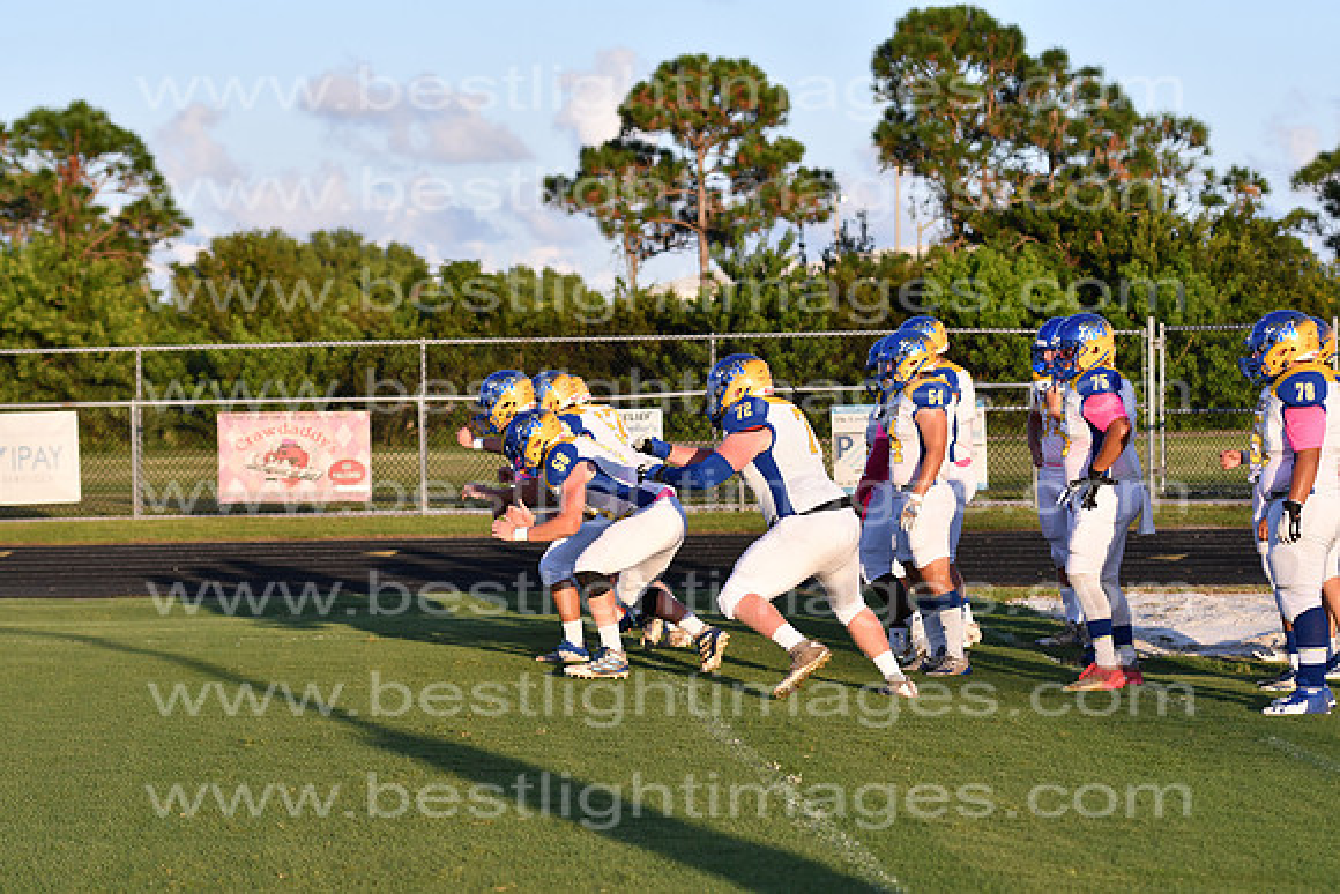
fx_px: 4579
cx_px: 670
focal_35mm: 123
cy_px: 447
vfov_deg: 11.2
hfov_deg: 16.6
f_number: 4
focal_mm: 82
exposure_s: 1/3200
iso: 400
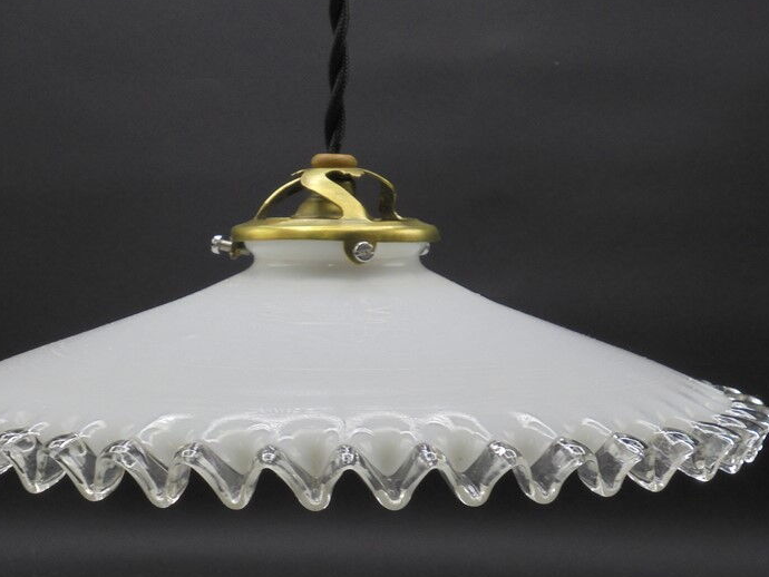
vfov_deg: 20.2
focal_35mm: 73
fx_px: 1622
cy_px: 343
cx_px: 313
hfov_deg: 26.6
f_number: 5.2
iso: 100
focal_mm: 10.1
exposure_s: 1/30
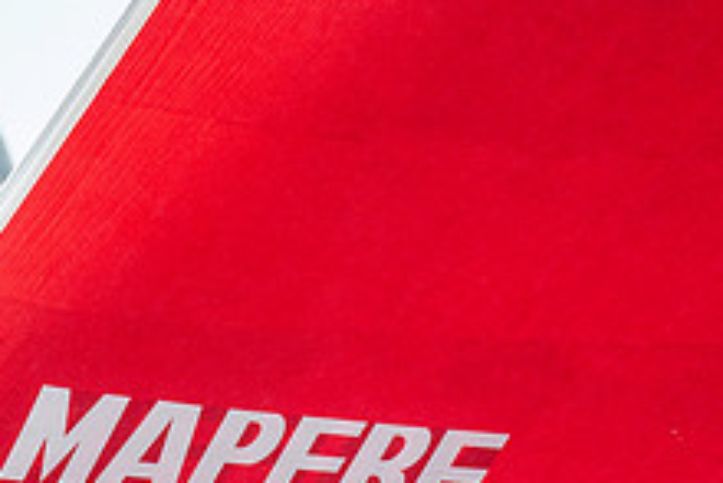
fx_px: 23793
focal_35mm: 1184
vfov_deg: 1.2
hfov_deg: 1.7
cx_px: 335
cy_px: 593
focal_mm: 300
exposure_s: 1/2500
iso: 1000
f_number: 4
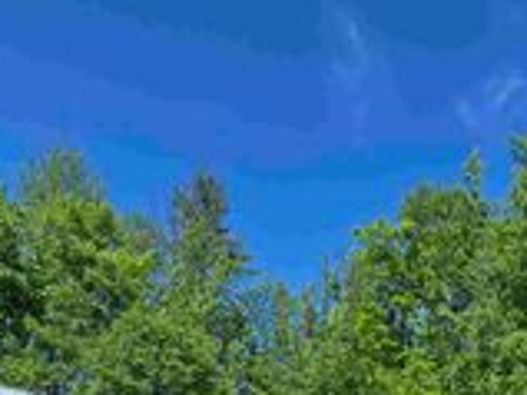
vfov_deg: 27.1
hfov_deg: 45.1
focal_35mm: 41
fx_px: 624
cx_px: 355
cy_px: 559
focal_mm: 2.2
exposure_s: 1/1930
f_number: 2.2
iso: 50
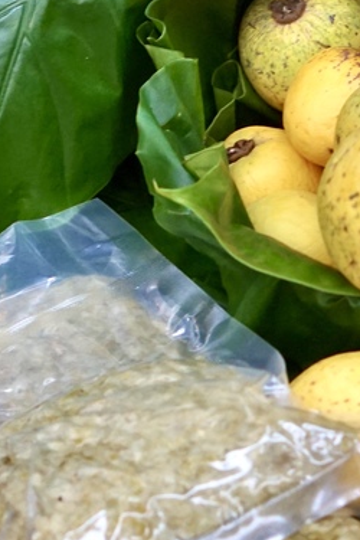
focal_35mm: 240
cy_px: 220
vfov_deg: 8.6
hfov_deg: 5.7
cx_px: 487
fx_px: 3600
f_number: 3.2
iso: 800
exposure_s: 1/100
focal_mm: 50
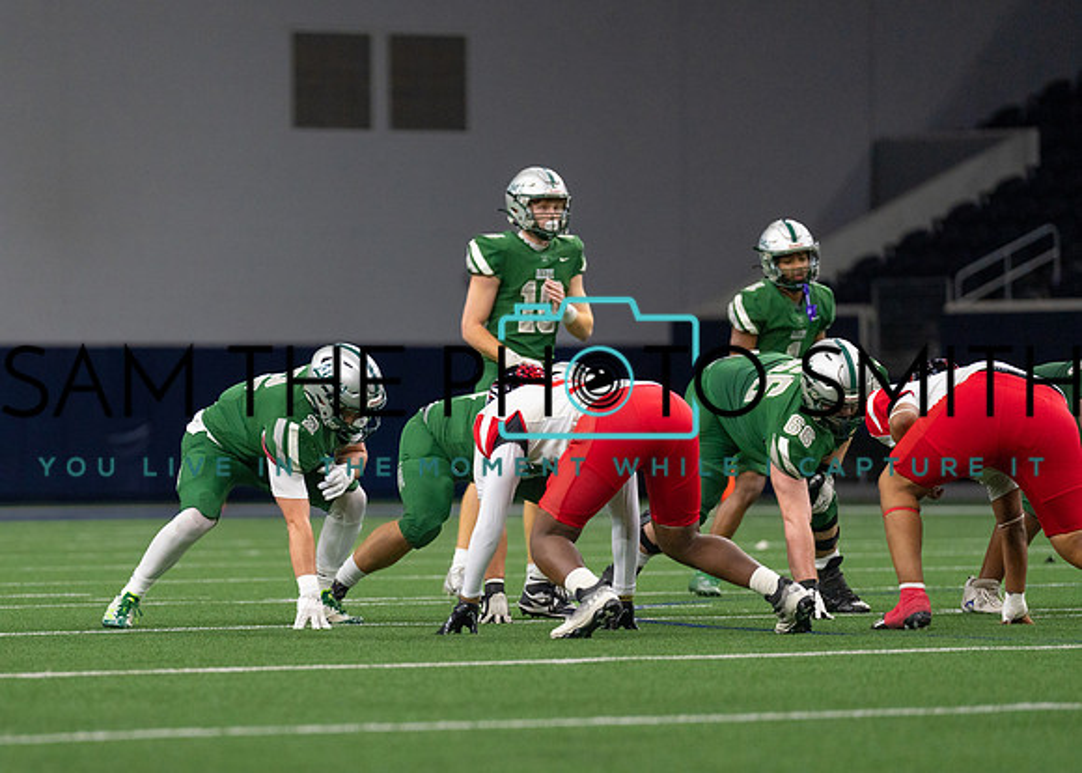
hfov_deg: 7.4
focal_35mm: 273
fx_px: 8379
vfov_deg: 5.3
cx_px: 339
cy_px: 500
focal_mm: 200
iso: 1600
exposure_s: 1/1250
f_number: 2.8
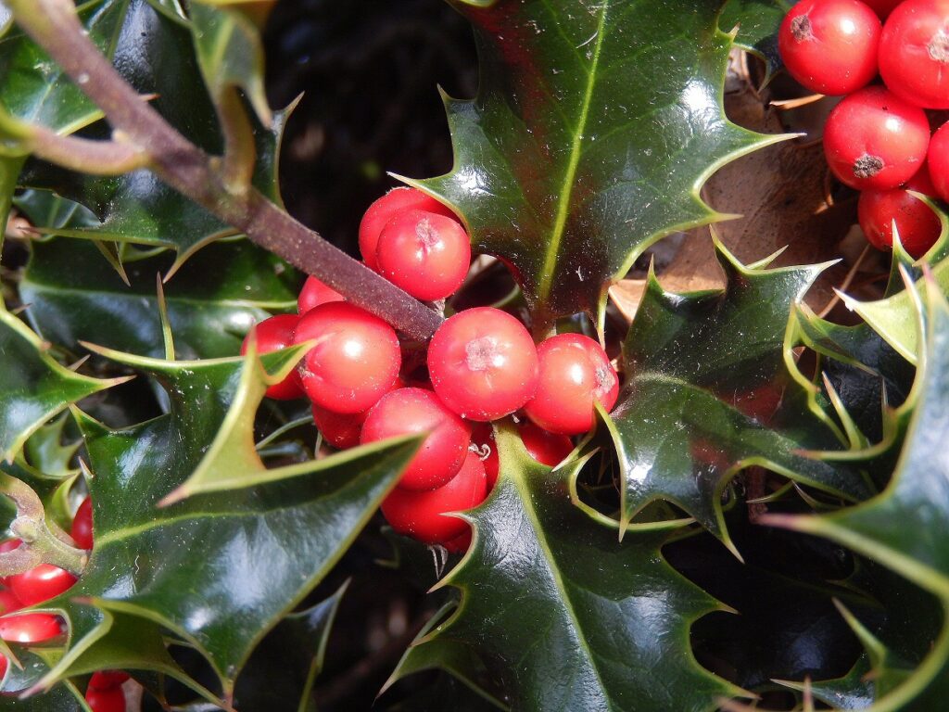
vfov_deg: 28.6
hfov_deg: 37.5
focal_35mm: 51
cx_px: 474
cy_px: 356
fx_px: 1398
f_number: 4.5
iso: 125
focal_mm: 9.2
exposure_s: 1/40
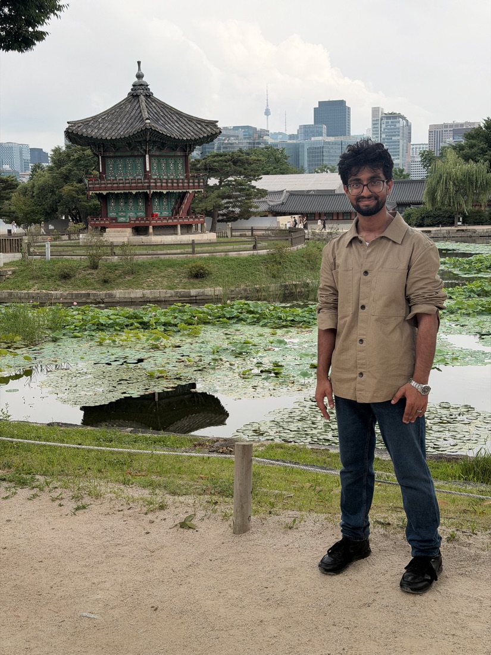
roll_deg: +0.7
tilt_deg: -8.4
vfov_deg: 39.7
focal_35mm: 48
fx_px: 908
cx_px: 246
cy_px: 328
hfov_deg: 30.3
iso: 80
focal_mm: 6.76
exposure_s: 1/3891
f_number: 1.78
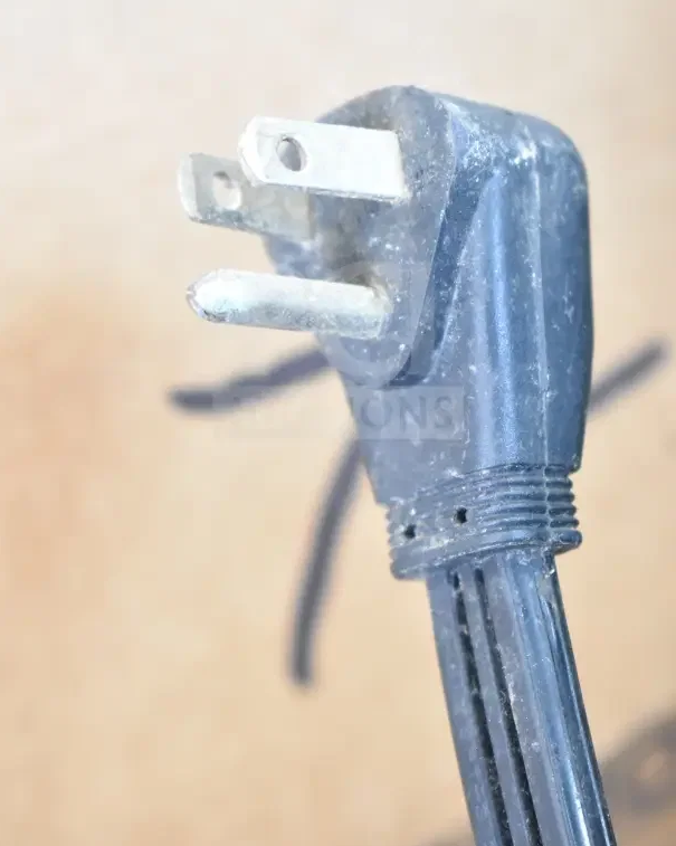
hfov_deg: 16.4
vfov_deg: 20.5
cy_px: 350
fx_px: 2341
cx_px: 337
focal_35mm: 94
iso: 4500
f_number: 5.6
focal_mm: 55
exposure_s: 1/100
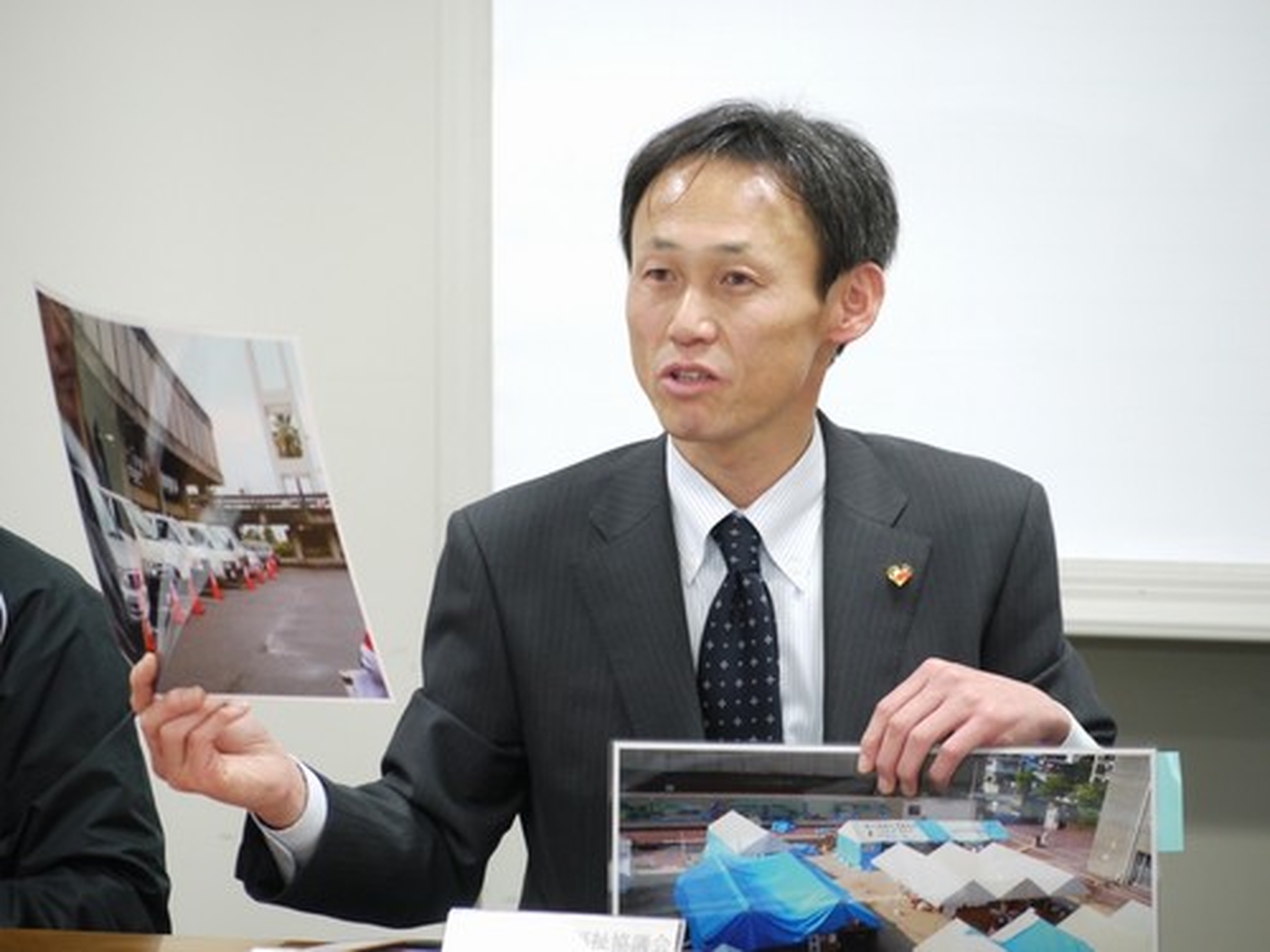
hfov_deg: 7.3
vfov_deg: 5.5
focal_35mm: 272
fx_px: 9979
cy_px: 476
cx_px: 635
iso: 400
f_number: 5.1
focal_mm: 136
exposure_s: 1/15
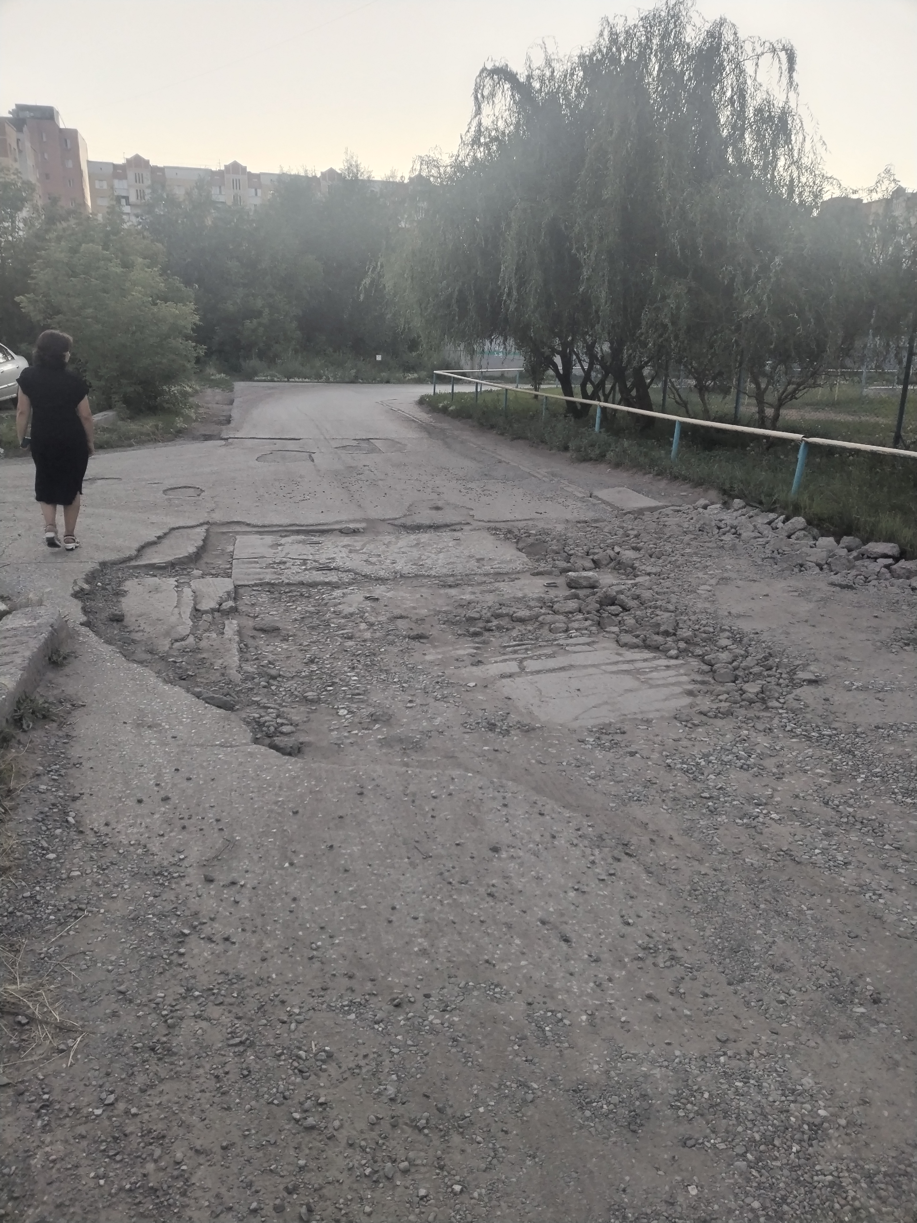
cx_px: 458
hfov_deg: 53.1
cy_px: 612
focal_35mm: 26
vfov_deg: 67.3
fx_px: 918
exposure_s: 1/50
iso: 125
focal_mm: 4.75
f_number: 1.8
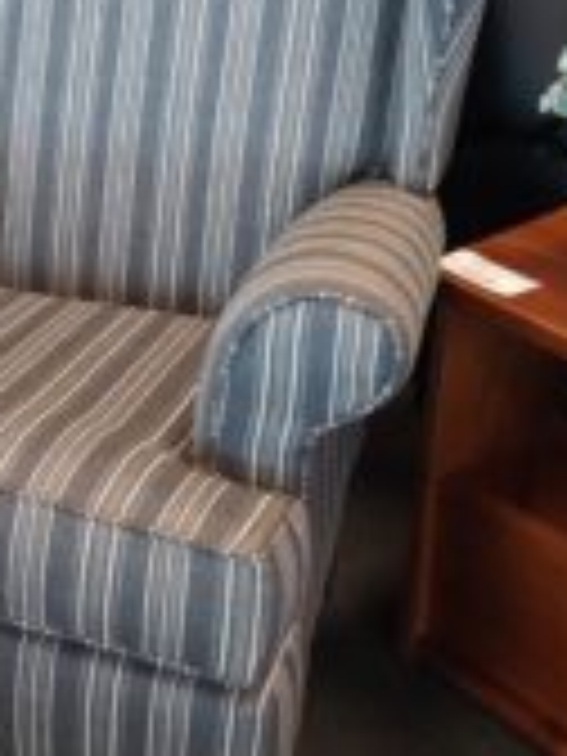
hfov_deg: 23.1
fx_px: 1354
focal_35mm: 62
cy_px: 292
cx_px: 76
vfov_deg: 31.1
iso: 320
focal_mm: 4
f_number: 1.8
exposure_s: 1/60
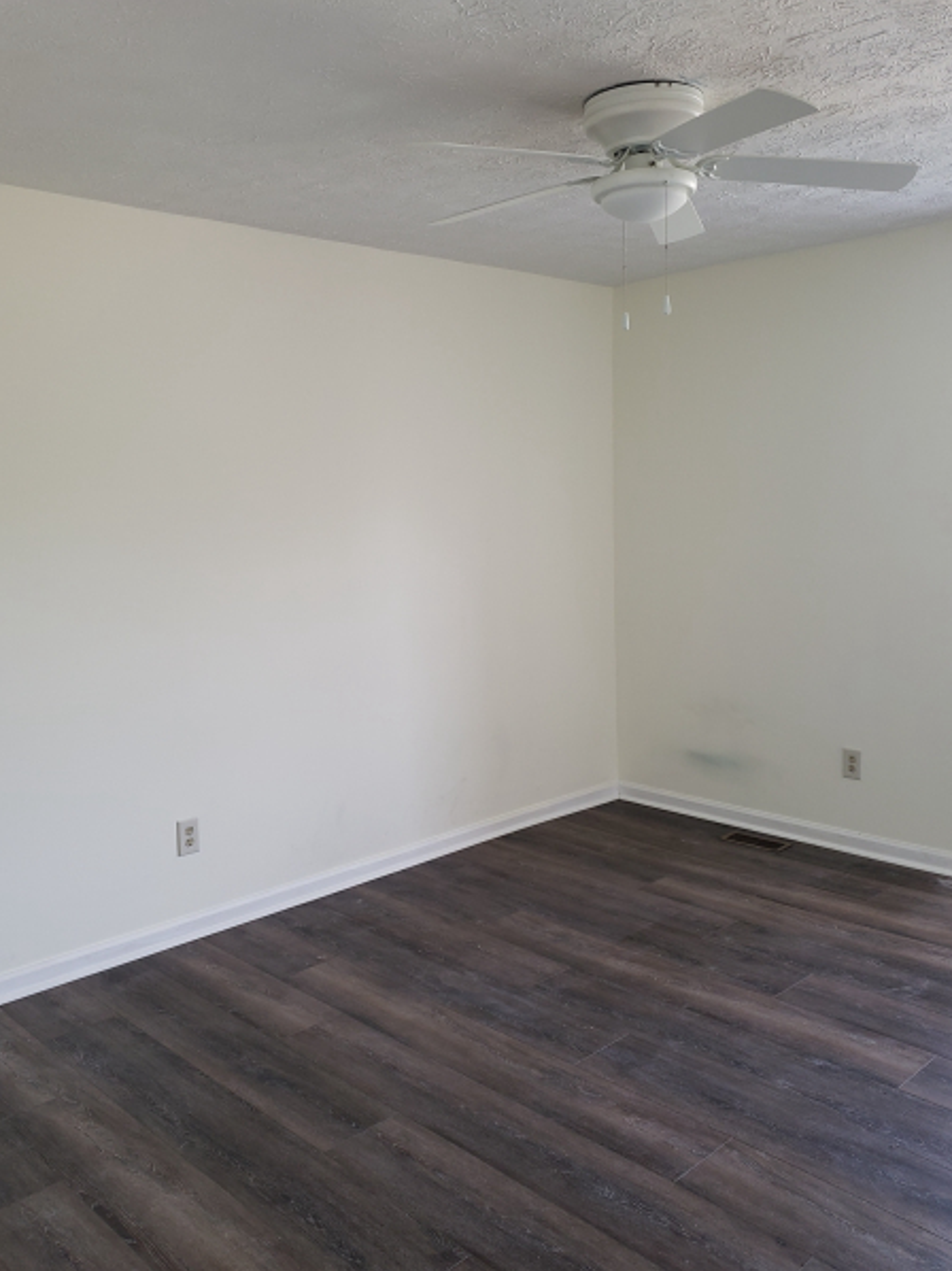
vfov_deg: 61.7
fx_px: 1064
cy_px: 624
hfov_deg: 48.2
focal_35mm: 29
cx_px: 510
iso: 125
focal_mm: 4.3
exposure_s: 1/50
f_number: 1.5
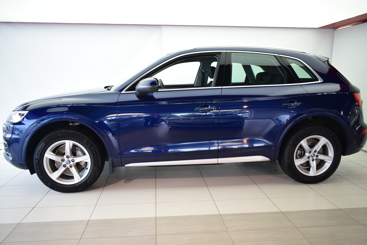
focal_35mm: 27
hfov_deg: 67.3
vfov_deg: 48.0
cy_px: 122
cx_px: 184
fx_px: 275
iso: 1600
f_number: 3.5
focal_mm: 18
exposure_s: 1/200
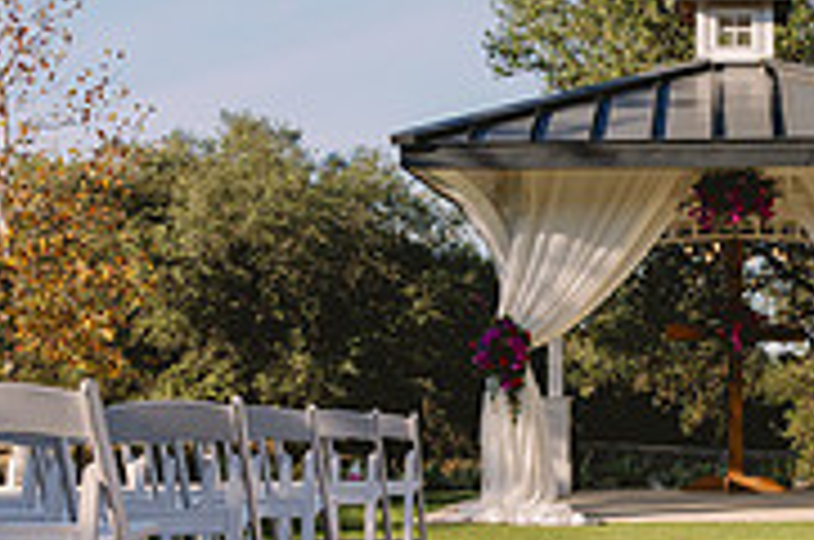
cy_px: 423
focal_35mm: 77
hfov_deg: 25.6
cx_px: 720
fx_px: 1738
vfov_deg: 17.5
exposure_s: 1/400
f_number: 5
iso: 100
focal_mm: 24
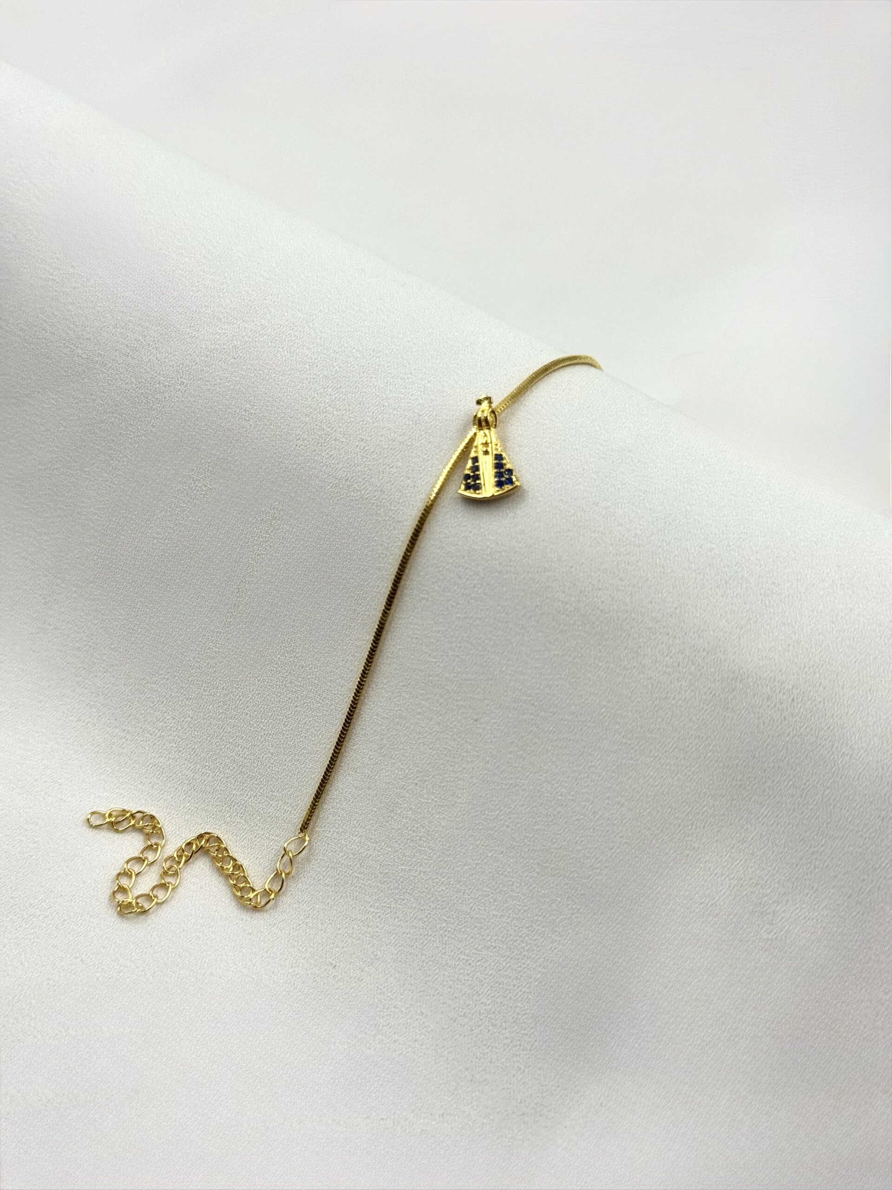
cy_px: 595
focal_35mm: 48
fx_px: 1649
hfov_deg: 30.3
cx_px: 446
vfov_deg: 39.7
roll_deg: -7.5
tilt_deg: -41.9
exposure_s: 1/980
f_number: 1.78
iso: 64
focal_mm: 6.76
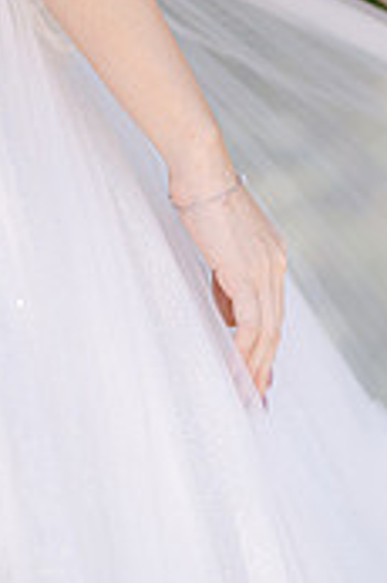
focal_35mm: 273
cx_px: 269
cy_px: 411
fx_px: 4411
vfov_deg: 7.5
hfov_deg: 5.0
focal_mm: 105
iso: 64
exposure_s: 1/800
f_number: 1.4
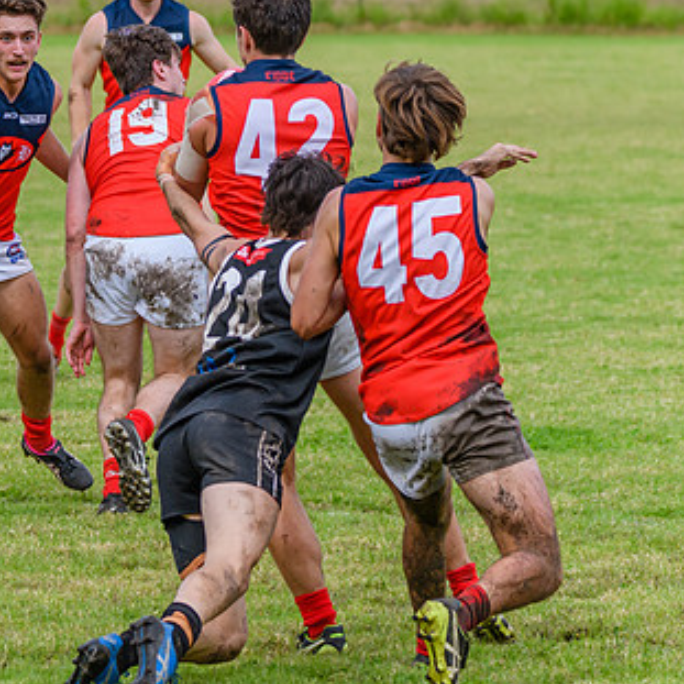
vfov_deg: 5.3
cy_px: 206
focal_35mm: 330
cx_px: 32
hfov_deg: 5.3
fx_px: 7377
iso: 800
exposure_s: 1/2000
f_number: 5
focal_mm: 150
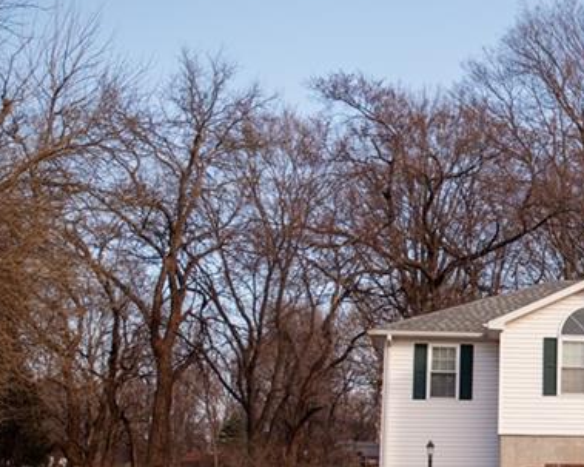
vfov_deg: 20.1
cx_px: 680
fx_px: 1313
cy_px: 278
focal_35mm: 76
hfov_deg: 23.2
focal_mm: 30
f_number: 2.8
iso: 100
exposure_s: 1/1600
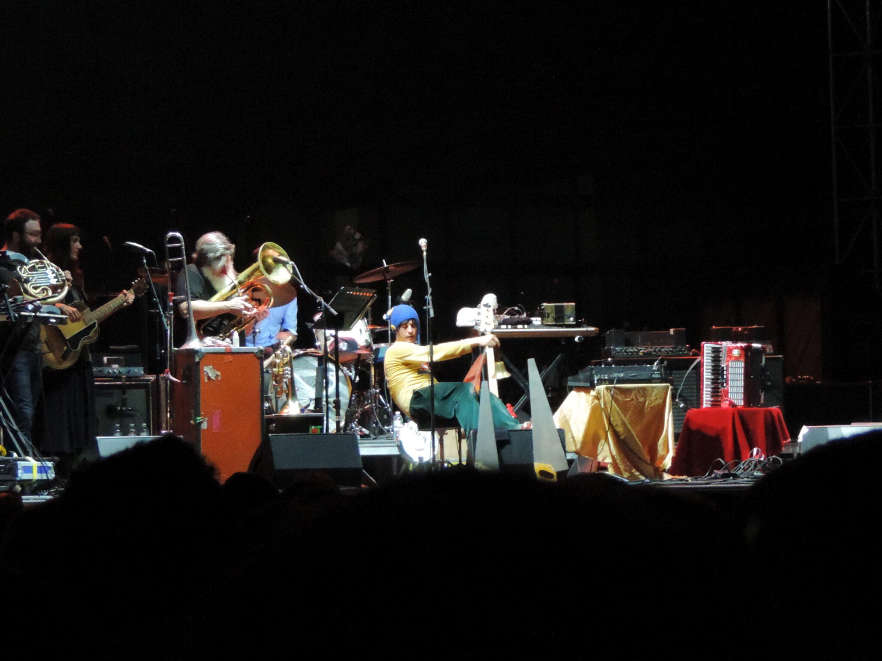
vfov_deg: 10.0
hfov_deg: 13.3
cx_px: 490
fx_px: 3796
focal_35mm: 149
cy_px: 313
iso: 1600
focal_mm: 21.4
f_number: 4.2
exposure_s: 1/40
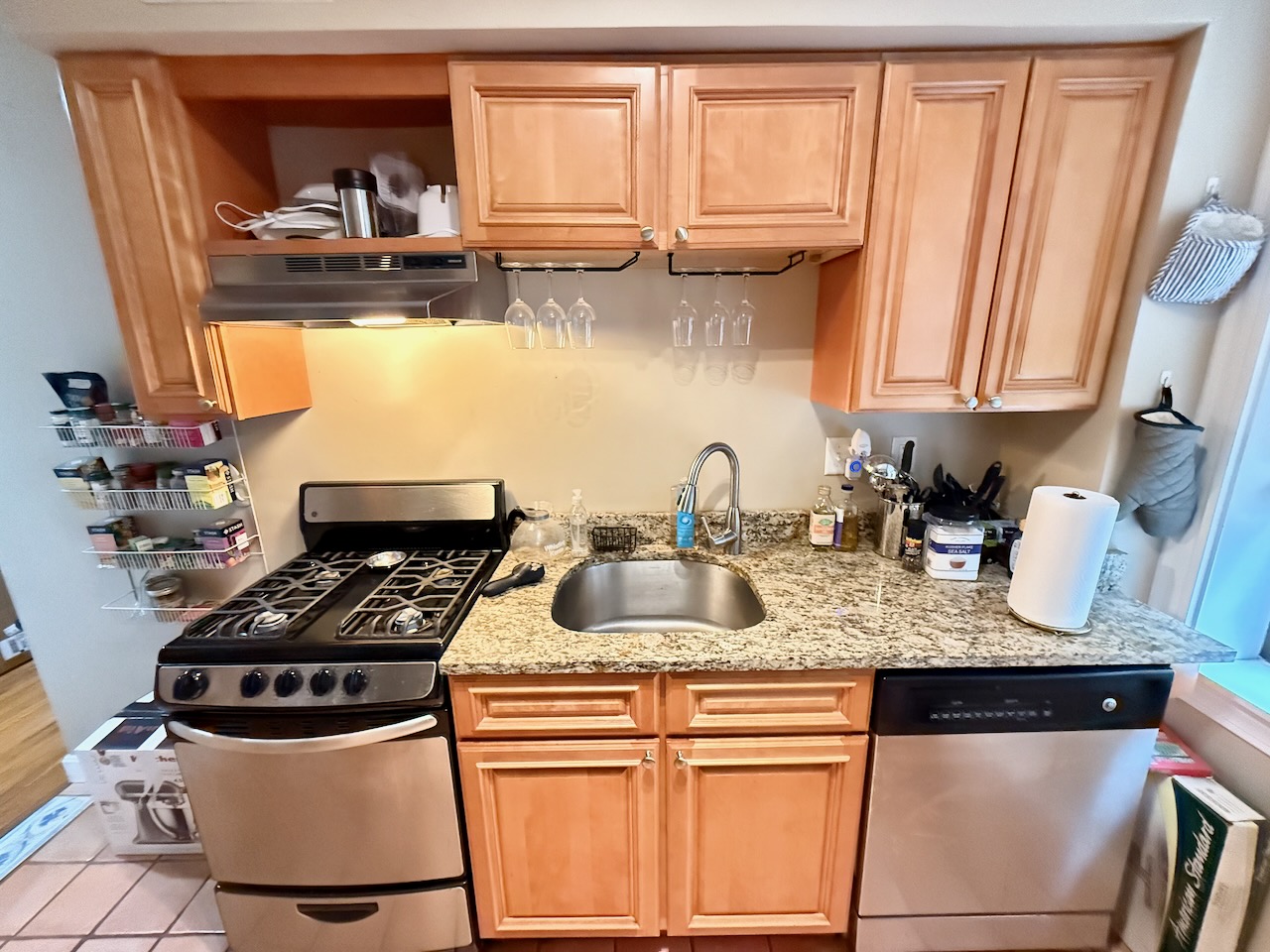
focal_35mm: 14
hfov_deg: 102.1
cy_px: 476
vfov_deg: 85.7
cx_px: 635
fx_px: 514
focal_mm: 2.22
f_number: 2.2
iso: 1250
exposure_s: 1/60
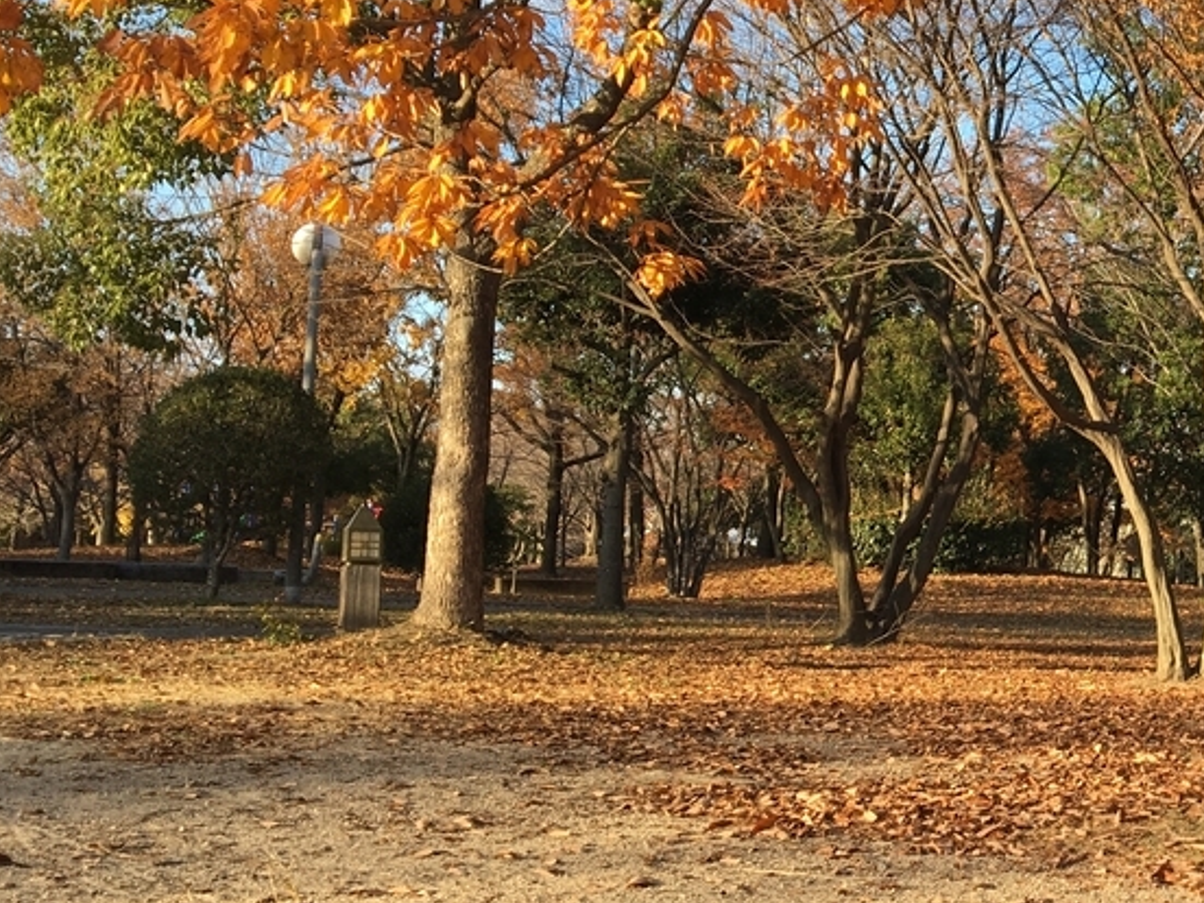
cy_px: 375
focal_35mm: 63
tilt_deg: +6.1
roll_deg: -2.8
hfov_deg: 28.2
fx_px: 2191
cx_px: 1291
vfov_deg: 23.3
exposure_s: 1/394
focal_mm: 4.15
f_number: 2.2
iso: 25
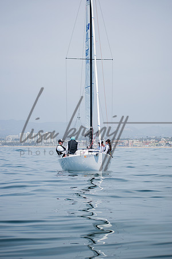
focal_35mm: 105
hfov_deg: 13.0
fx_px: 752
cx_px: 86
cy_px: 130
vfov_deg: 19.5
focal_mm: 70
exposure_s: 1/640
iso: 100
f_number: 4.5
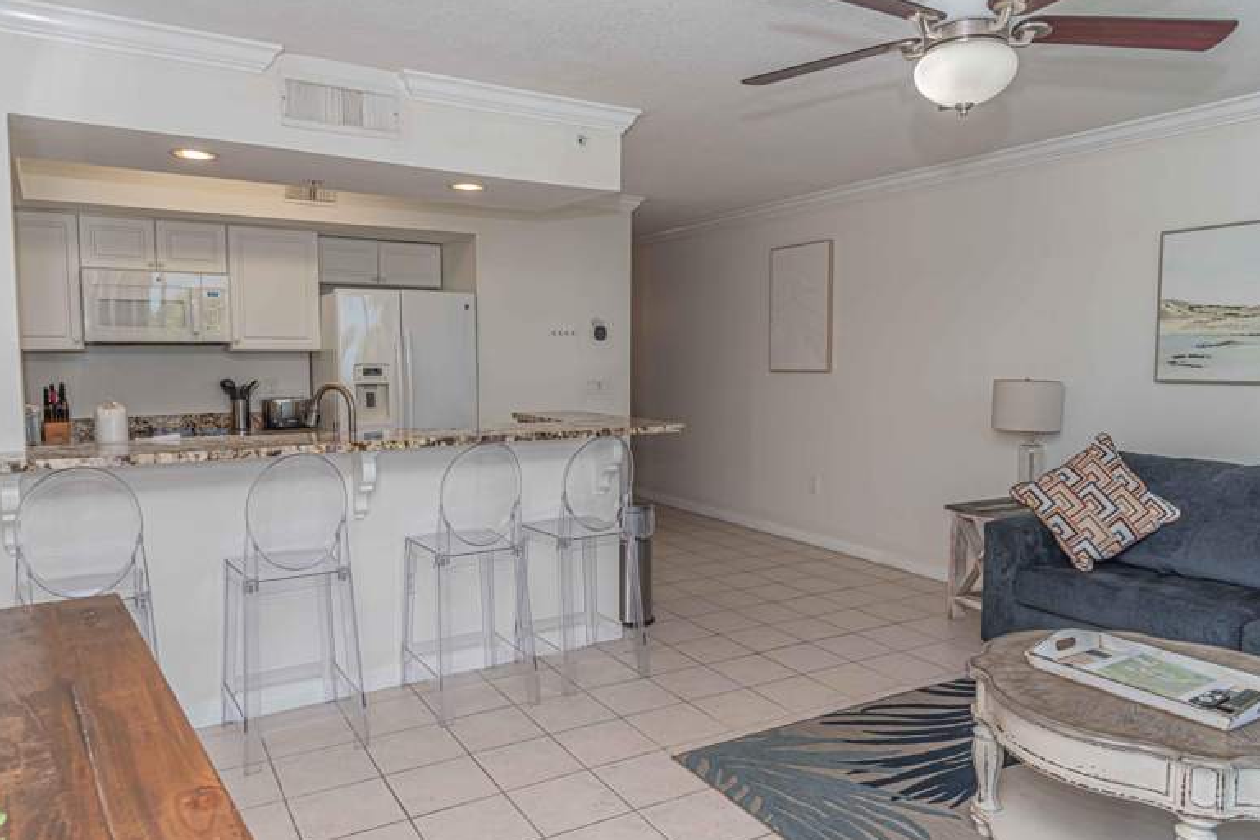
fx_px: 875
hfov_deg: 71.5
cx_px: 614
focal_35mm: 25
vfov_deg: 51.3
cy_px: 419
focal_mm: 24
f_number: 7.1
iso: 400
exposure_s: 1/160
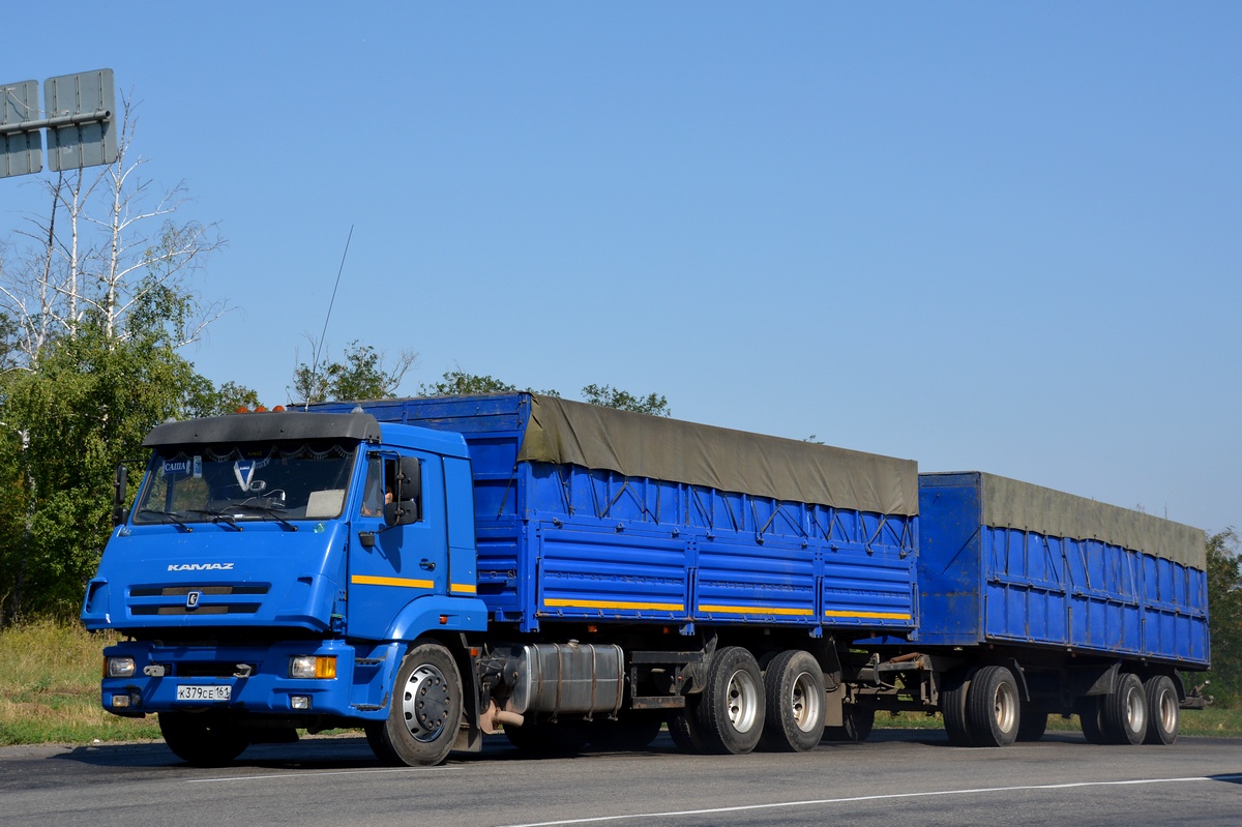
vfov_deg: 23.8
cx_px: 621
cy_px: 414
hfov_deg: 35.1
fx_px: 1966
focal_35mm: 57
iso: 400
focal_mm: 38
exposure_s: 1/1600
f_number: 6.3
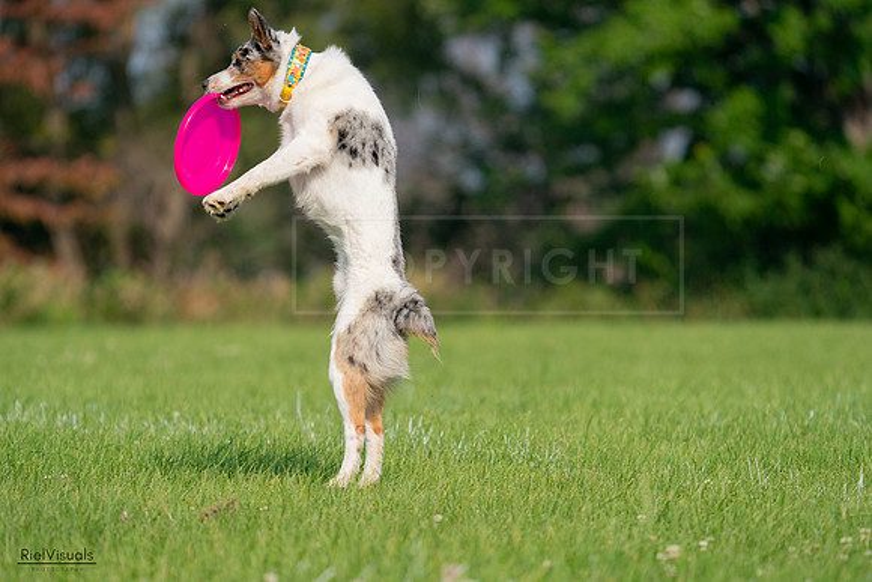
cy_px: 291
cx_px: 436
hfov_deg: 5.9
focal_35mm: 347
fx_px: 8407
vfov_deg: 4.0
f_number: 6.3
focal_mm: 347
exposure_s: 1/4000
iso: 640
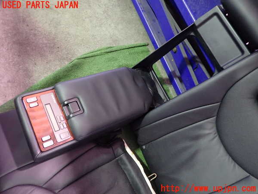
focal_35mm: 25
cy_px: 97
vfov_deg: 54.9
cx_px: 129
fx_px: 186
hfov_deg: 69.4
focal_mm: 4.5
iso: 800
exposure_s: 1/25
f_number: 2
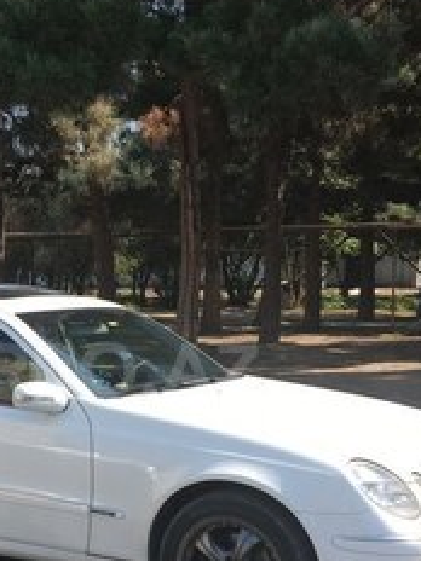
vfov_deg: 31.0
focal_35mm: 62
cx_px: 73
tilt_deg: -7.0
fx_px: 1005
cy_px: 370
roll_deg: -0.1
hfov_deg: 23.2
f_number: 2.2
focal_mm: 4.15
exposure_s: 1/651
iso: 25
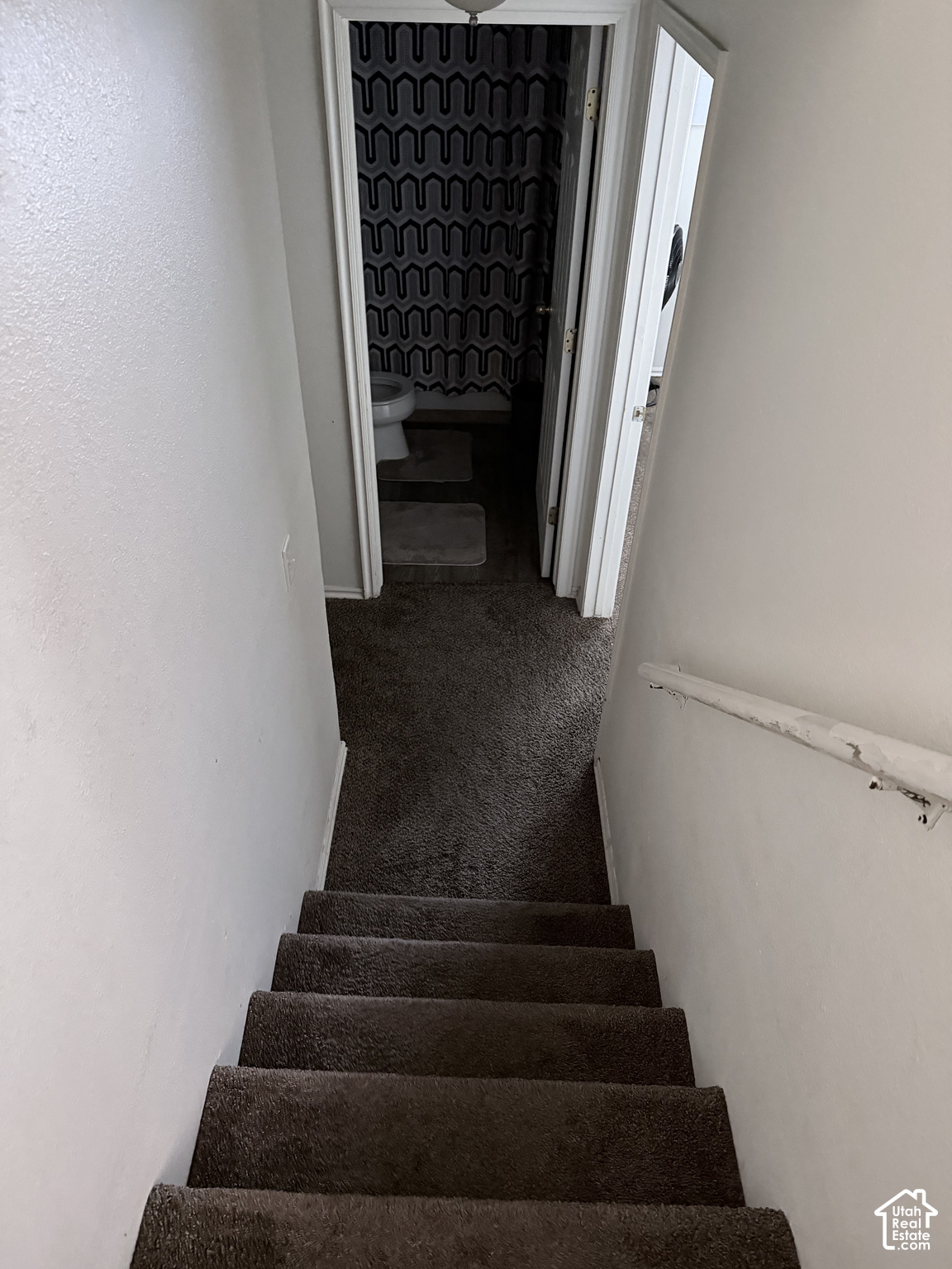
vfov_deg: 71.6
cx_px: 476
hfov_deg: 56.8
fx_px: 880
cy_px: 634
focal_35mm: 24
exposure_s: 1/30
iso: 1250
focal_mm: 6.76
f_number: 1.78
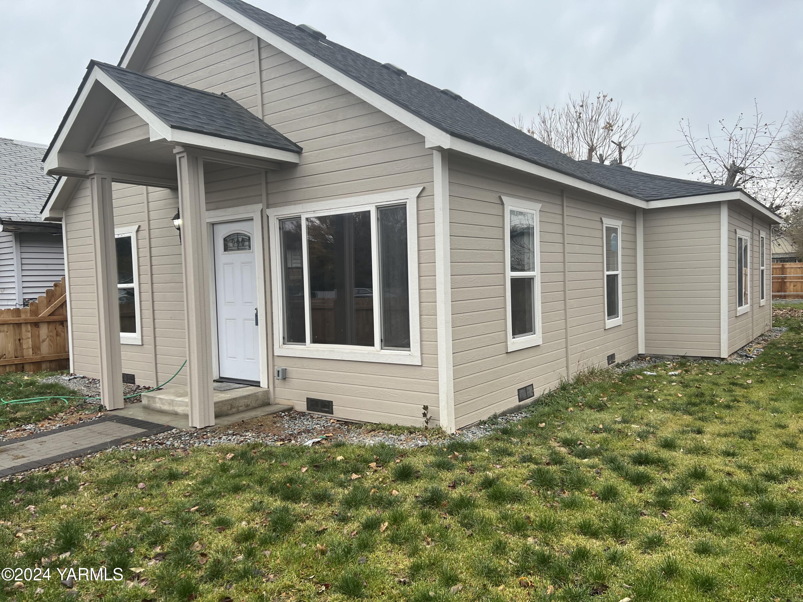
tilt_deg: -3.1
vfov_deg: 53.1
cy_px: 301
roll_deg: +1.5
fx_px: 603
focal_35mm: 26
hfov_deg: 67.3
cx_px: 402
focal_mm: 5.7
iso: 32
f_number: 1.5
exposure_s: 1/147
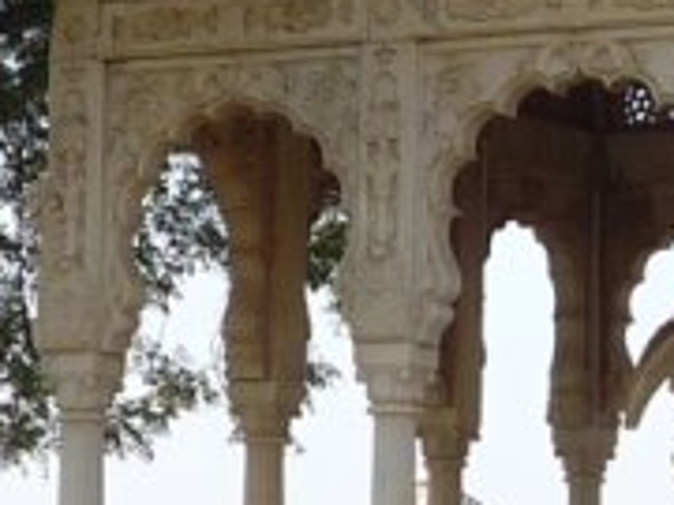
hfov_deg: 8.2
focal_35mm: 240
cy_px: 408
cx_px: 756
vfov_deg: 6.2
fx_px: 4673
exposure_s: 1/400
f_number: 3.4
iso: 100
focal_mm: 5.3
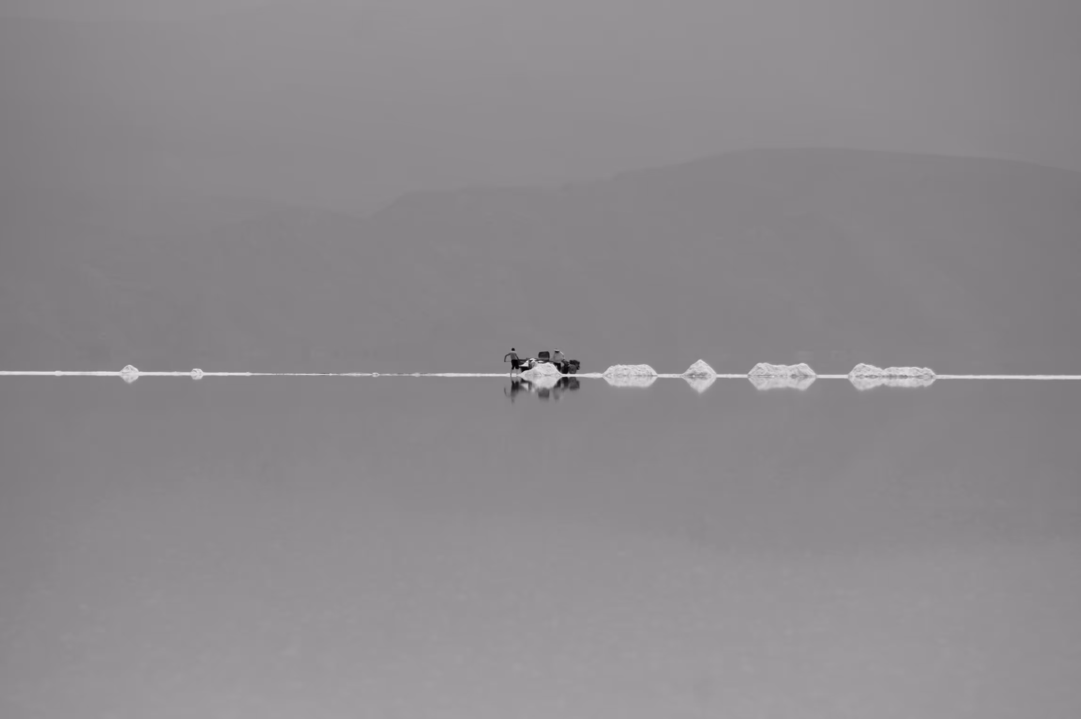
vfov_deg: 4.6
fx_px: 9003
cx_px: 540
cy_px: 360
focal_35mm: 300
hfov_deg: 6.9
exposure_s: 1/2000
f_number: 6.3
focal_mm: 200
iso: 200
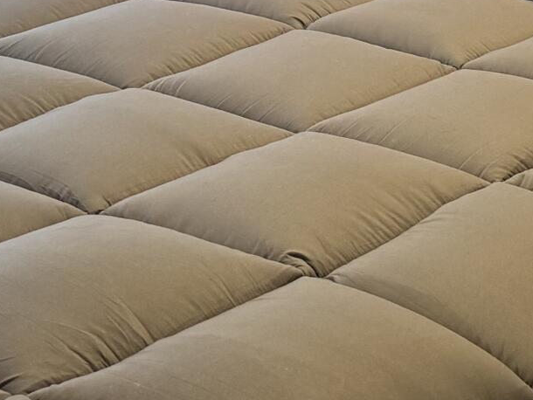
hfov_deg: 16.2
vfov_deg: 11.9
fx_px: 1818
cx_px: 578
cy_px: -217
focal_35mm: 118
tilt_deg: -8.0
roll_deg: -0.7
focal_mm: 6.76
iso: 320
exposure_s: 1/60
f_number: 1.78
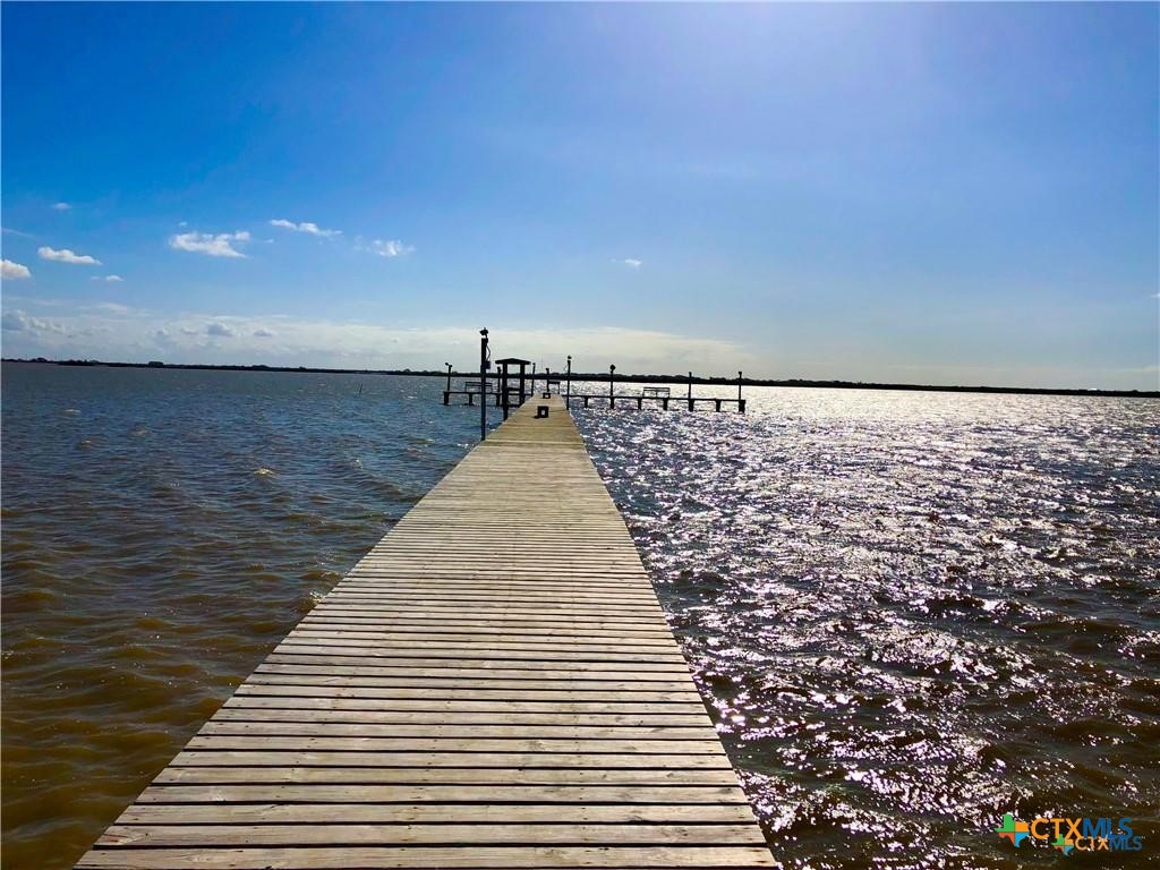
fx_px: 938
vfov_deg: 49.7
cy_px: 435
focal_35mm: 28
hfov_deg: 63.4
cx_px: 580
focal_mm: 3.99
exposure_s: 1/12195
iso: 25
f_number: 1.8
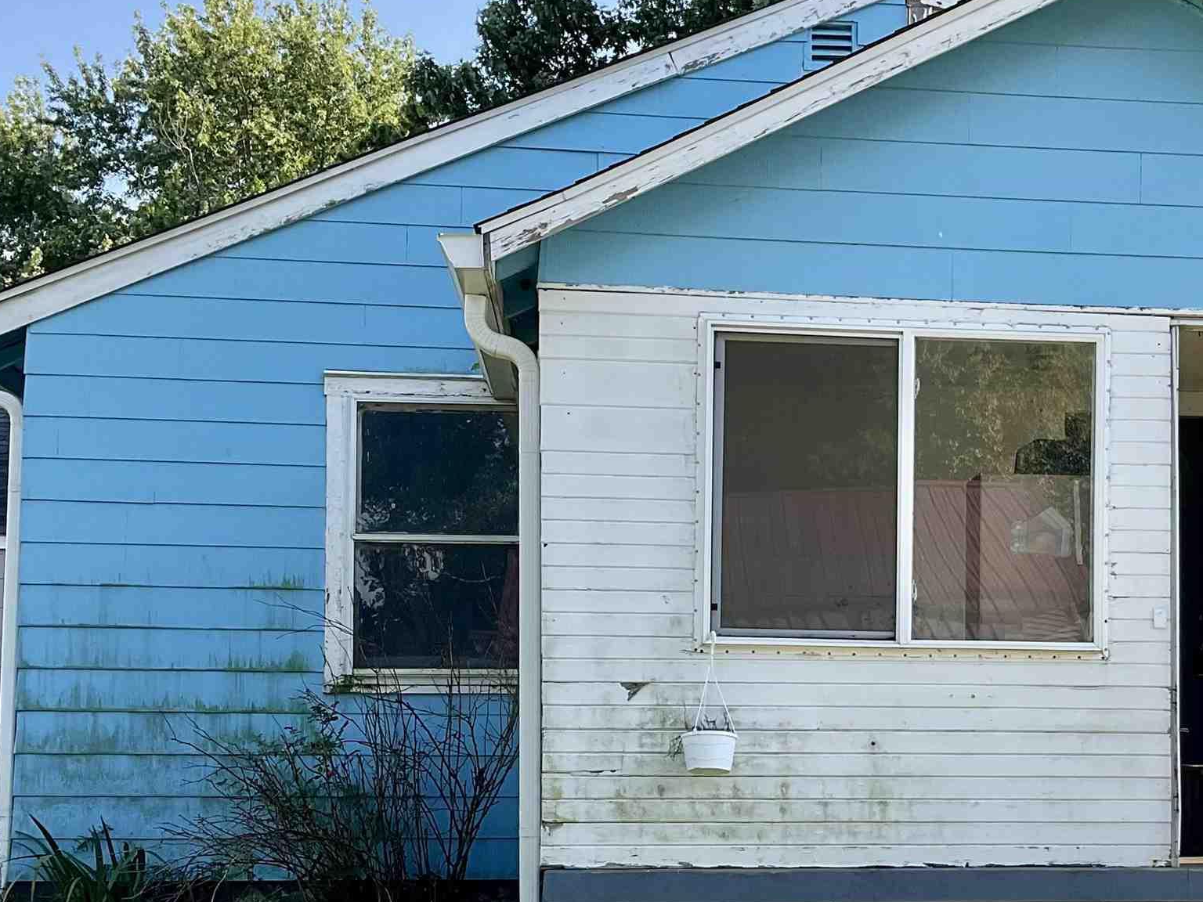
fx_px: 2016
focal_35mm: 58
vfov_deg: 25.0
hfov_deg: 32.8
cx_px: 854
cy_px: 655
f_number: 1.8
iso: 16
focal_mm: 3
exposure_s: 1/635
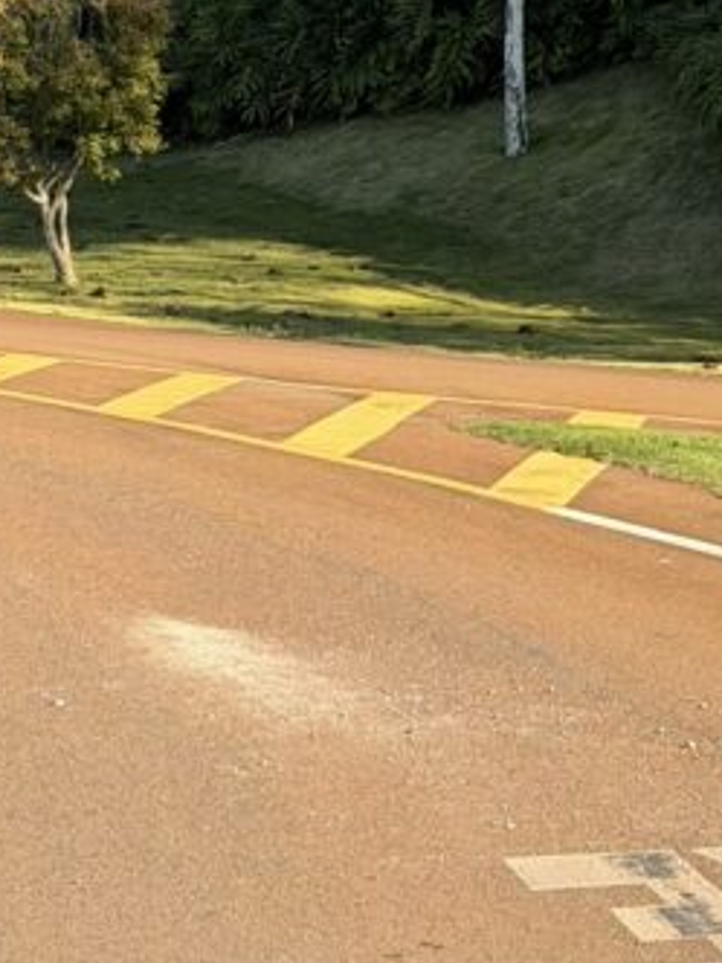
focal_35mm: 148
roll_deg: -1.9
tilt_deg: +0.8
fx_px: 4116
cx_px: 748
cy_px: -99
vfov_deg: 13.1
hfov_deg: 9.9
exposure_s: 1/1608
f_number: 1.78
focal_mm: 6.76
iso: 64
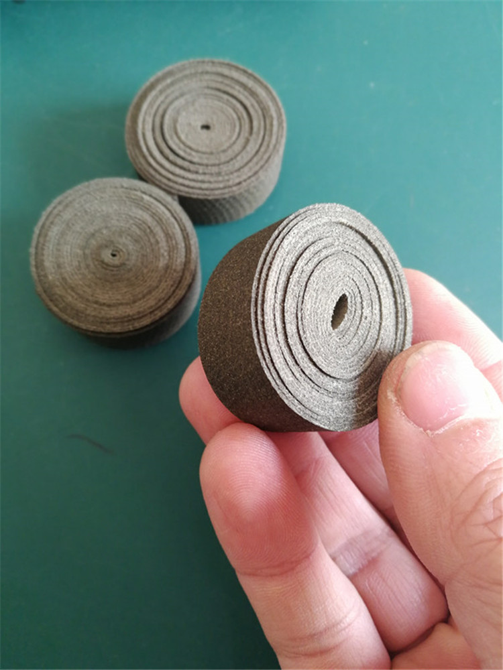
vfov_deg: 65.3
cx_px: 252
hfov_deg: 51.4
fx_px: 523
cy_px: 335
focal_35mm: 27
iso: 200
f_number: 4
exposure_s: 1/60
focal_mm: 3.84
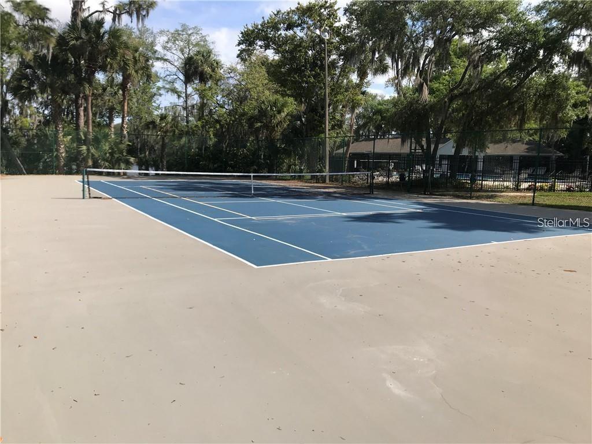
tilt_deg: -8.2
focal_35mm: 28
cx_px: 296
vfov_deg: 49.7
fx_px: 479
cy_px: 222
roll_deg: -0.2
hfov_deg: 63.4
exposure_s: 1/1916
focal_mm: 3.99
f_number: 1.8
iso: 20
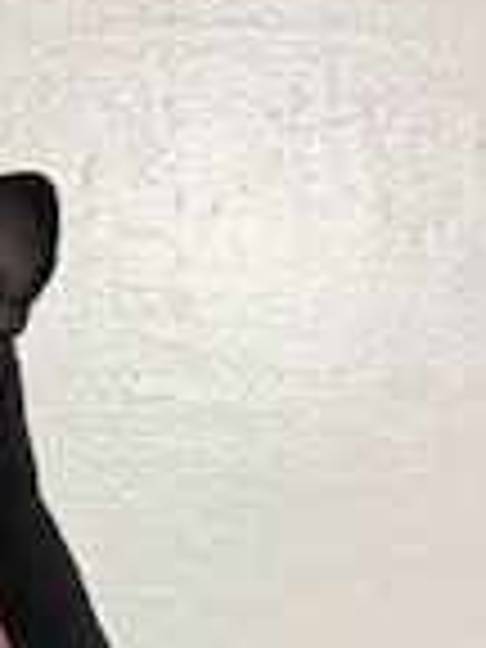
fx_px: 1348
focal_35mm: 72
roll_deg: -3.1
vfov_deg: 26.4
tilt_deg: -8.8
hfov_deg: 19.9
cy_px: 544
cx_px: 22
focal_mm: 5.7
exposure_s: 1/50
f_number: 1.5
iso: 80
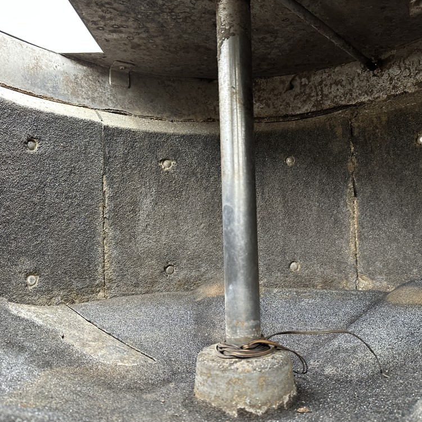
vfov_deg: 55.6
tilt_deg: +3.4
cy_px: 211
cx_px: 234
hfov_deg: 55.5
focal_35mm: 29
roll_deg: +1.4
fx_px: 400
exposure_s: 1/108
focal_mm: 6.86
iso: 250
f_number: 1.78
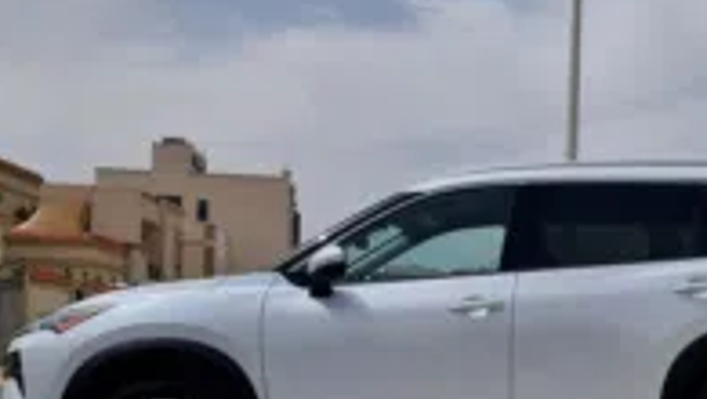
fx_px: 1088
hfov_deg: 35.7
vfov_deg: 20.2
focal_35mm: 58
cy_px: 395
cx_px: 468
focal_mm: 5.4
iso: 50
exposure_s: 1/24448
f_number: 1.8
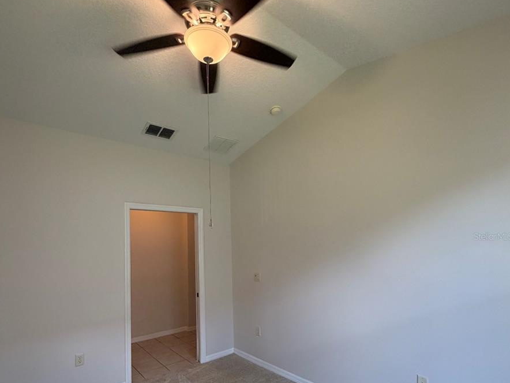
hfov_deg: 84.7
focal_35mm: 19
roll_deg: +1.6
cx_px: 255
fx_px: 280
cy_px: 236
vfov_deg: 67.8
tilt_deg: +2.8
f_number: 2.2
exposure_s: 1/121
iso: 200
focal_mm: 2.22
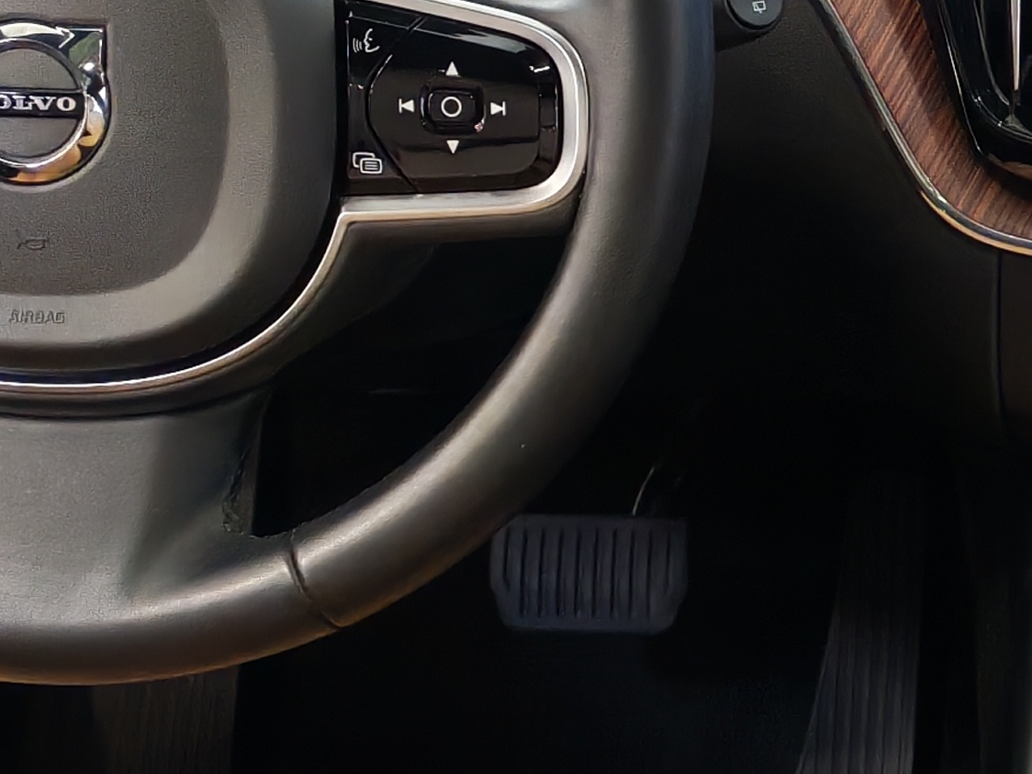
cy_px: 470
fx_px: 3369
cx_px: 1309
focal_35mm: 113
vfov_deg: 13.1
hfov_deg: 16.5
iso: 1000
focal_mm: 6.12
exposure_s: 1/100
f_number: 1.9
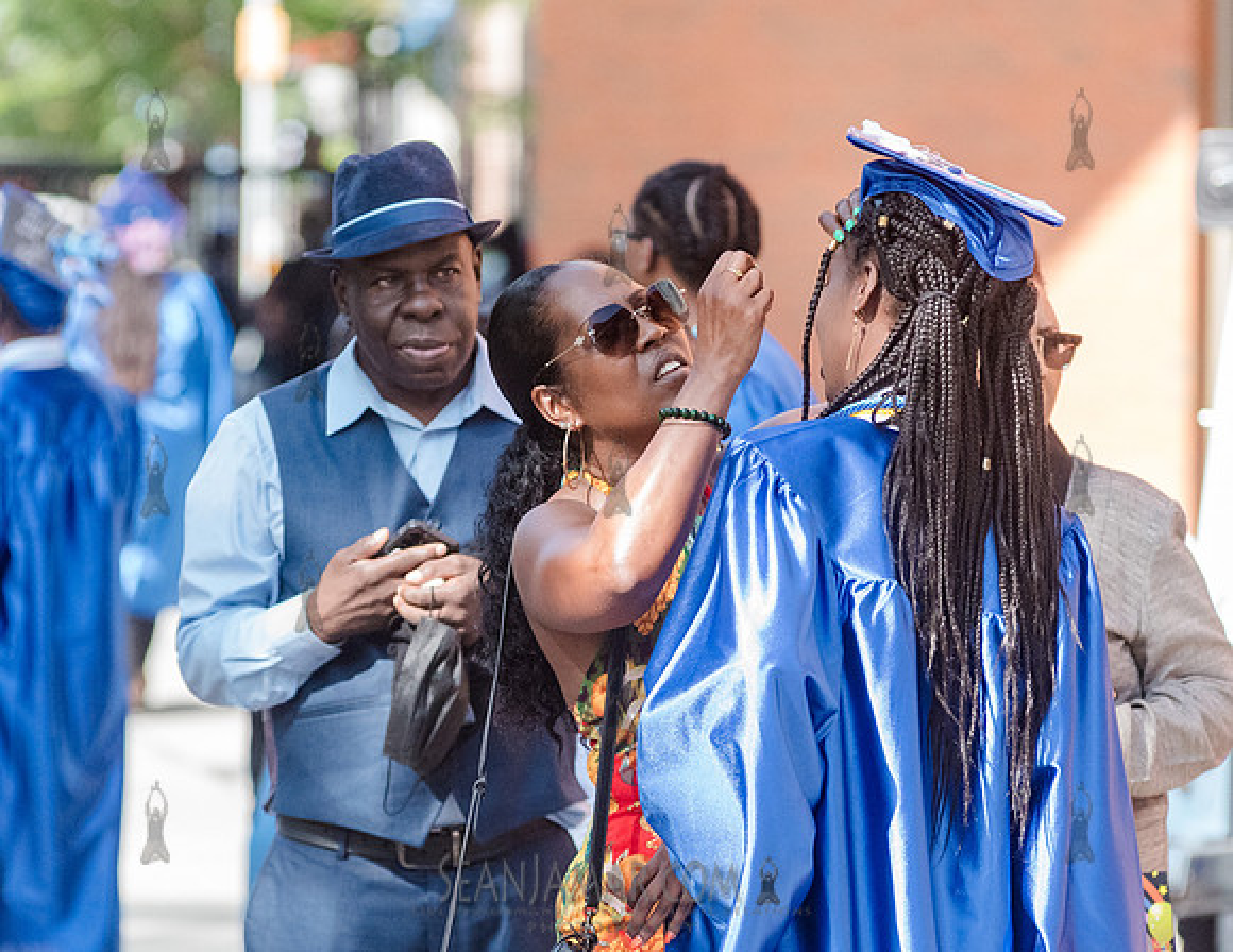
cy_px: 529
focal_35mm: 289
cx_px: 657
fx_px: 10389
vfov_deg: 5.2
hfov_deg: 6.8
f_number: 5
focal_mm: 185
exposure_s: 1/4000
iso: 4000
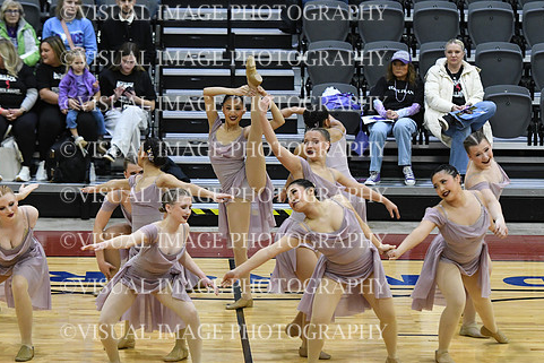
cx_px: 224
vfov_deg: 6.3
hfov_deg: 9.5
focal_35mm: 217
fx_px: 3280
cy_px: 218
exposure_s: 1/400
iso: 4000
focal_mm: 120
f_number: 3.5
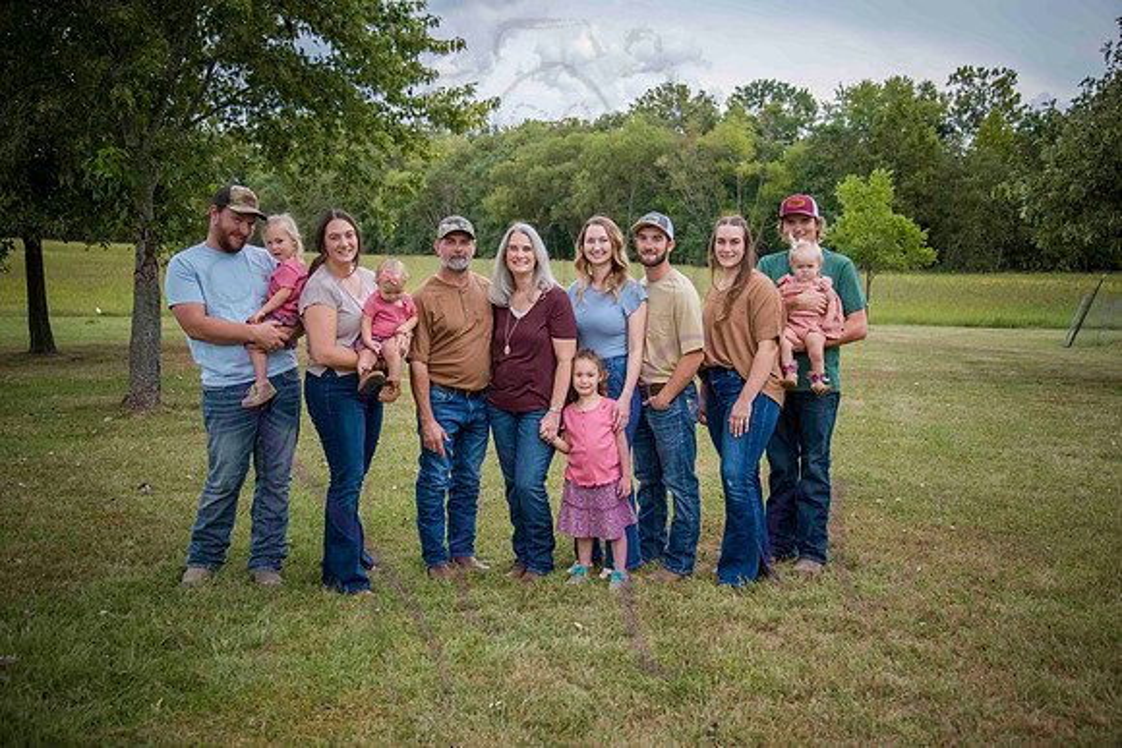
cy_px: 374
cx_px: 561
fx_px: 1185
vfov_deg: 35.1
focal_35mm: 38
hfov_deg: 50.7
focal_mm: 38
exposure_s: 1/500
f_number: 5
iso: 400
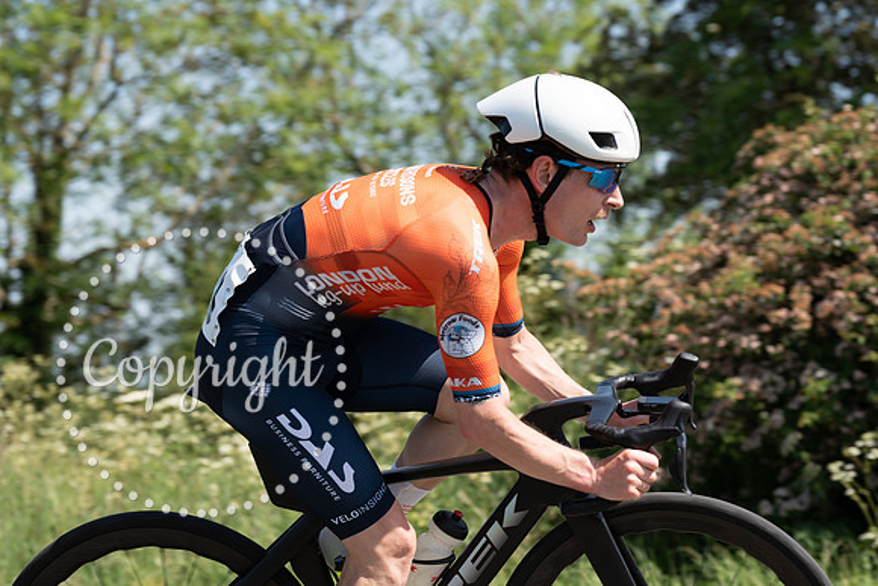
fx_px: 2366
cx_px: 439
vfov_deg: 14.1
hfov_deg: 21.0
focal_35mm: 97
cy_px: 293
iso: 200
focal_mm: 97
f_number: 4.5
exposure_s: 1/1000
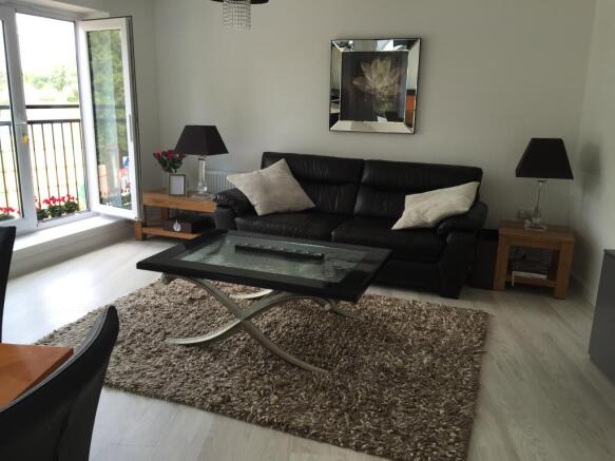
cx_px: 308
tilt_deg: -14.4
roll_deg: -0.5
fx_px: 515
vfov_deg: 48.2
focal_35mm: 29
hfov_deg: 61.7
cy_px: 230
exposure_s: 1/120
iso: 40
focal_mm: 4.15
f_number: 2.2
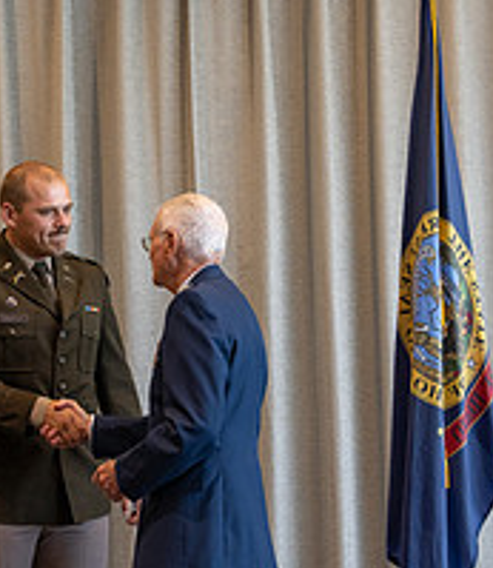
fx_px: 1667
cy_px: 419
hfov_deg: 16.7
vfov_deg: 19.2
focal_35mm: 96
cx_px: 118
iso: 200
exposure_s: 1/125
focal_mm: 29.5
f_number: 2.8
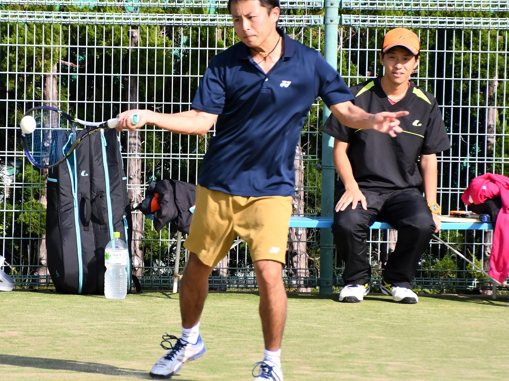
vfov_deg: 3.3
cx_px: 190
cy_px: 182
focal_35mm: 448
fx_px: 6587
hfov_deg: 4.4
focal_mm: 240
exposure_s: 1/2500
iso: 640
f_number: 6.3
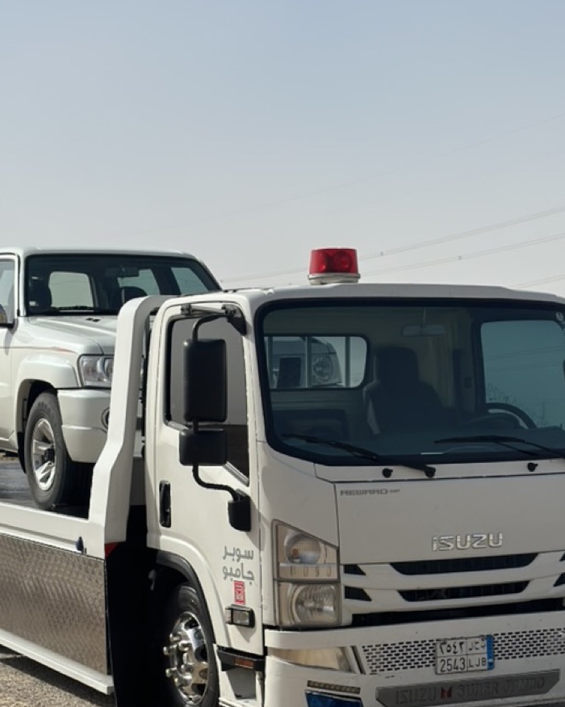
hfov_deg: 20.4
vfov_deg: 25.3
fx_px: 1568
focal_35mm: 75
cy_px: 457
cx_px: 246
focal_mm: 6.86
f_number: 1.78
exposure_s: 1/10870
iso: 100
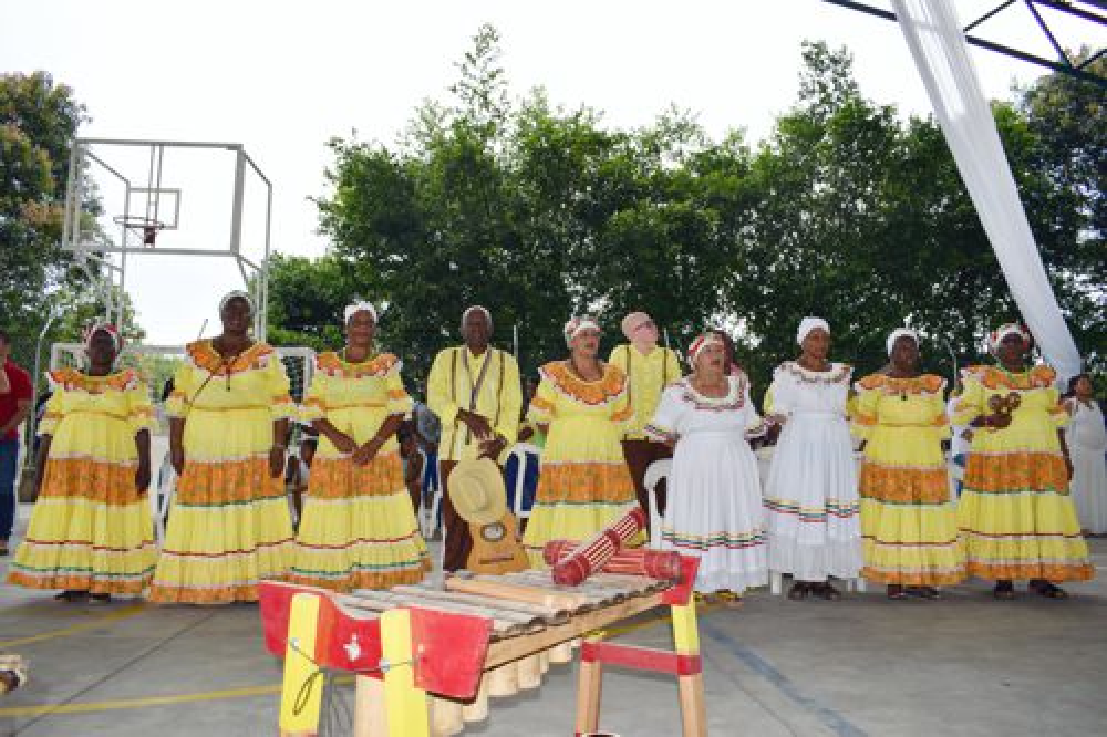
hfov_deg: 67.4
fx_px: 830
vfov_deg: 47.9
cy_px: 368
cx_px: 554
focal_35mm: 27
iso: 100
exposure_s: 1/160
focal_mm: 18
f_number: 6.3
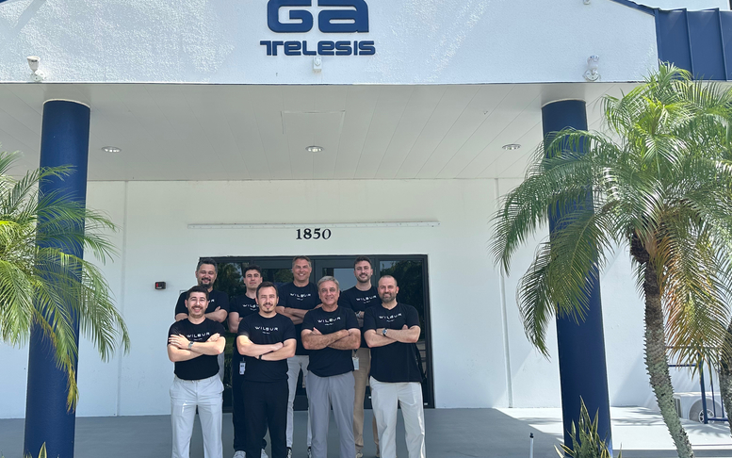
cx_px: 328
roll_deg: +0.9
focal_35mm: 33
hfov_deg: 58.0
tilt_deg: +9.5
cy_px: 217
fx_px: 658
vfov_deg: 38.3
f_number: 1.78
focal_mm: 6.86
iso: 80
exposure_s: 1/1613
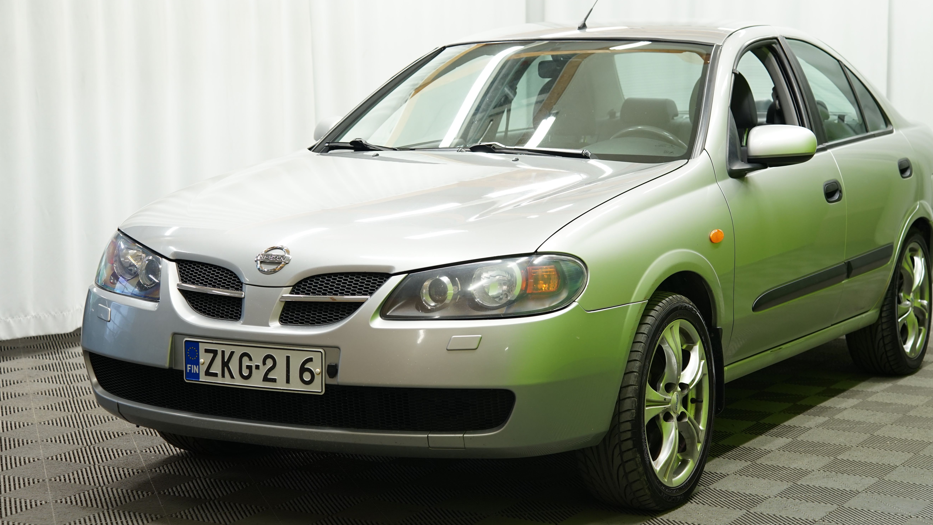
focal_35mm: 73
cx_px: 515
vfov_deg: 16.5
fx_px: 1806
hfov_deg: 28.9
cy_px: 231
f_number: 4.5
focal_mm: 61
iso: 500
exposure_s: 1/20
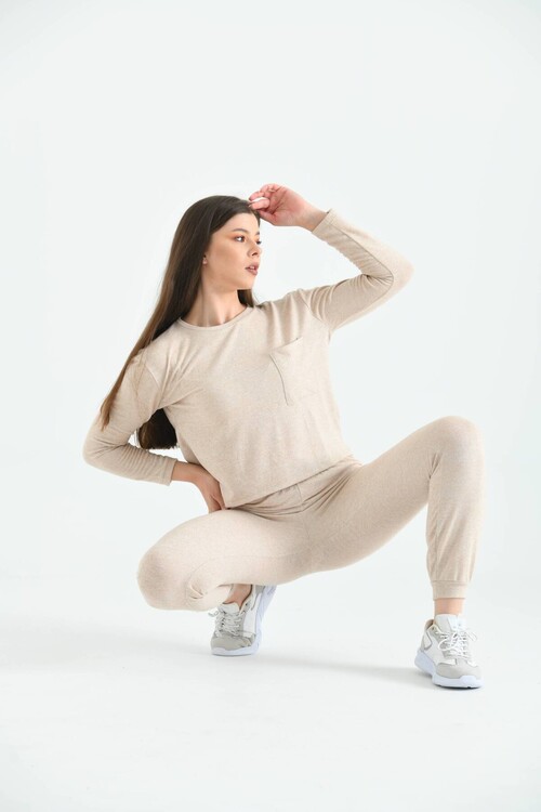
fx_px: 2299
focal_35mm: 102
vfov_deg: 20.0
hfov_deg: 13.4
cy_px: 406
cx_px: 270
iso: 100
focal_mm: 102
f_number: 5.6
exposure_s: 1/125
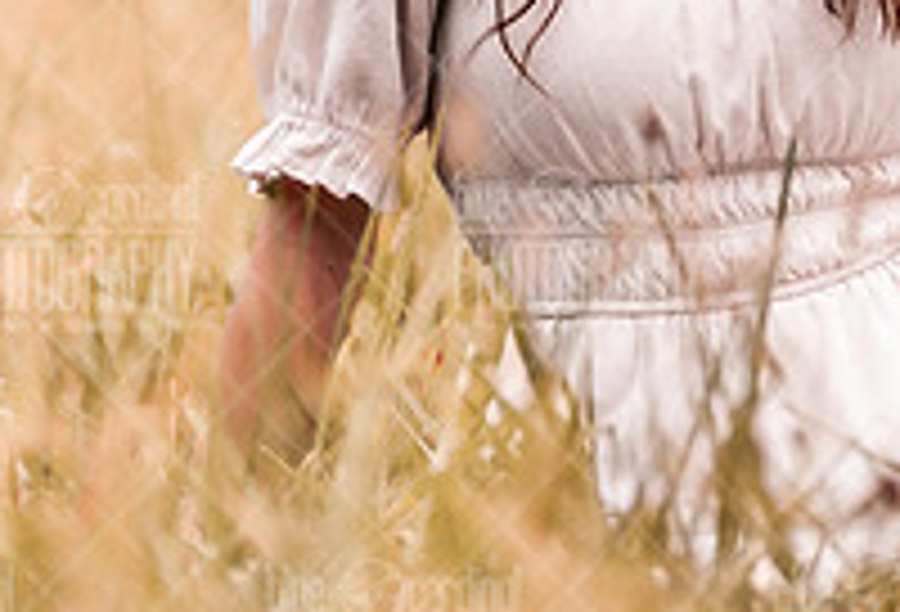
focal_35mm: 276
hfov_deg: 7.4
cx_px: 728
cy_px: -66
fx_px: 6942
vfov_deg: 5.0
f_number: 1.4
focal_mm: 85
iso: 125
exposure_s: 1/250
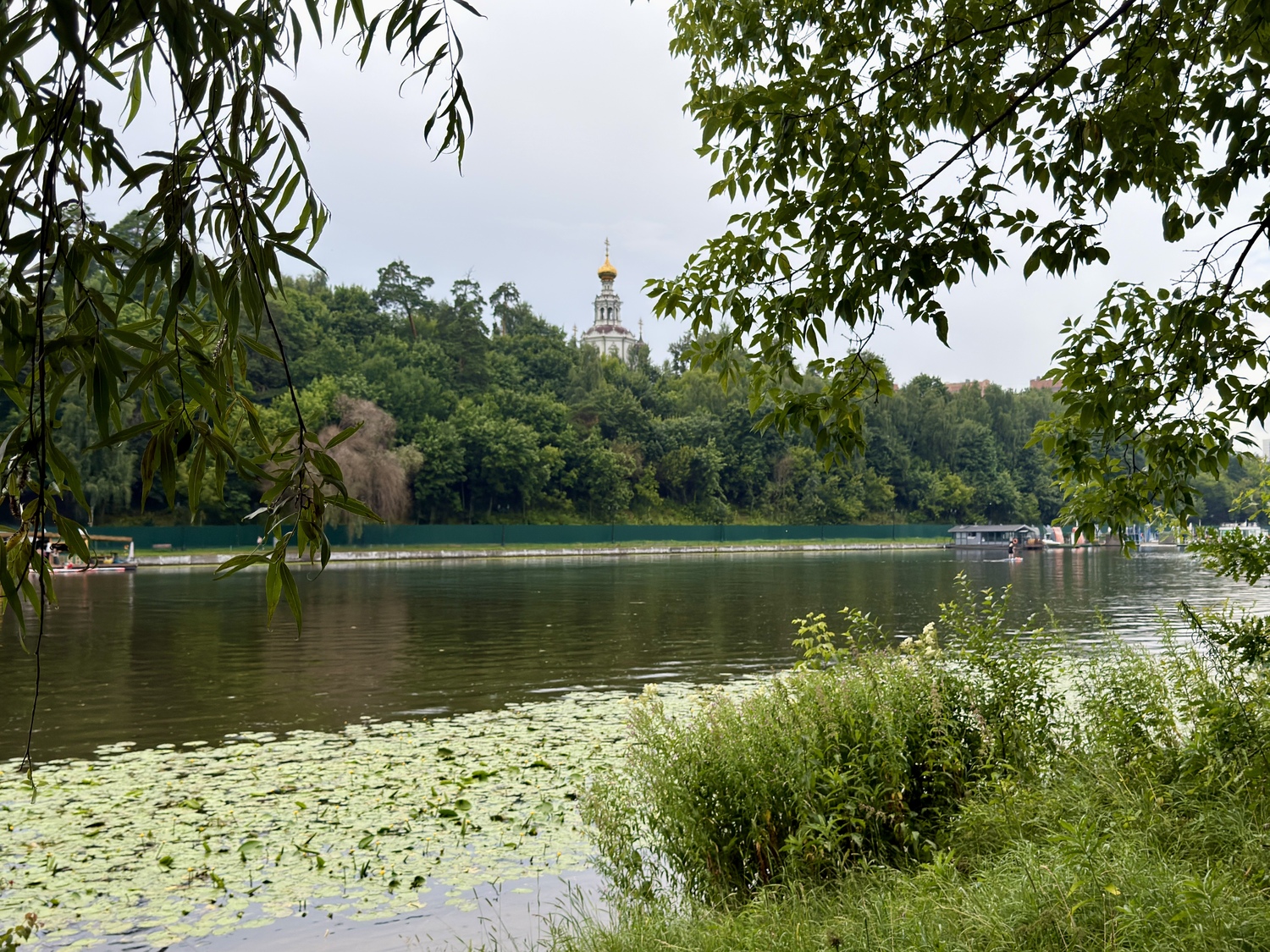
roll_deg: +0.5
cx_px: 635
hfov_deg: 52.6
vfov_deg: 40.7
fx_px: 1284
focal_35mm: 35
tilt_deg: +2.5
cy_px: 476
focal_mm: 6.76
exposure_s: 1/2262
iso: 64
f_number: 1.78
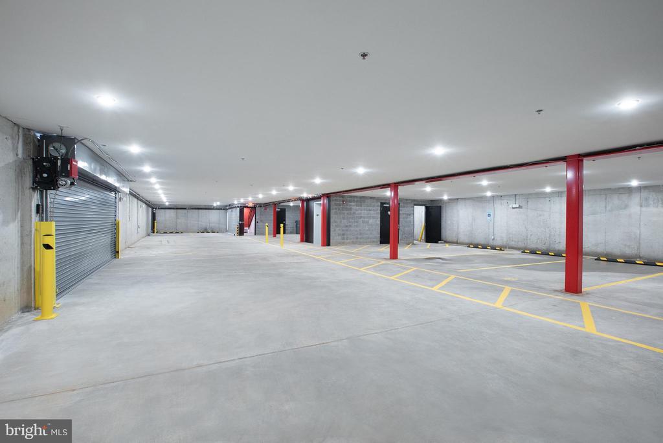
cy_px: 222
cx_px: 332
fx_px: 295
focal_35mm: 16
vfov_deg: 73.8
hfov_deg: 96.7
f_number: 9
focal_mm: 16
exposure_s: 1/6
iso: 1600
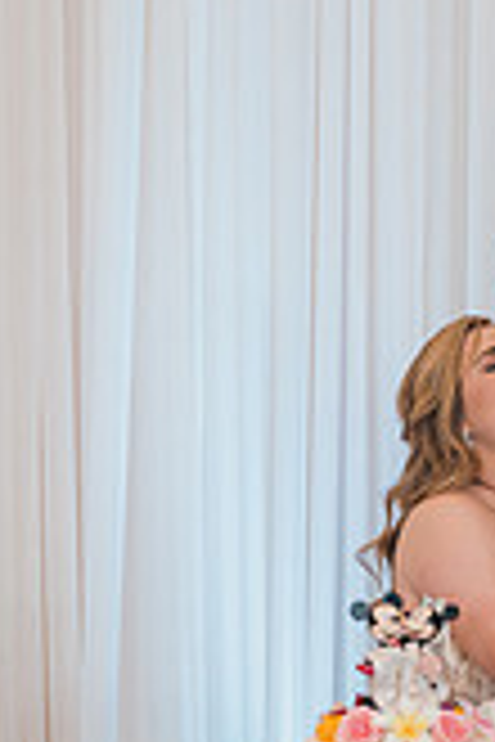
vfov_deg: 15.1
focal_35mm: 136
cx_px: 585
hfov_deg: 9.9
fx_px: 2805
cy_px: 490
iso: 800
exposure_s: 1/250
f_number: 2.8
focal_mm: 50
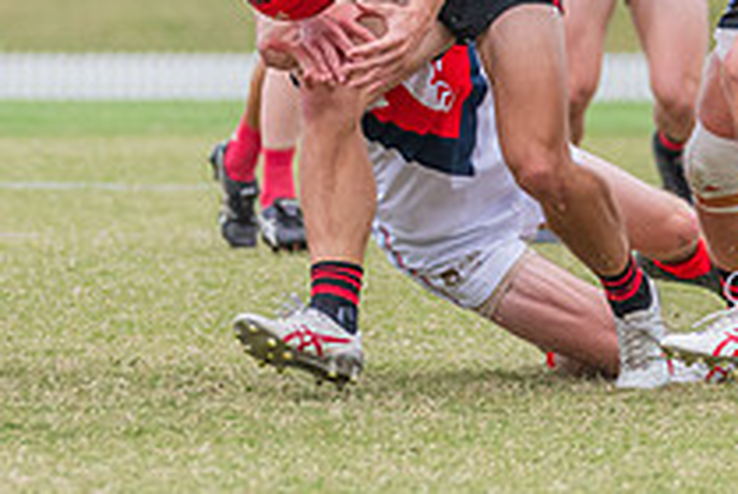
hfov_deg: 2.4
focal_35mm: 849
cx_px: 317
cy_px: -25
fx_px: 17429
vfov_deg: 1.6
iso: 800
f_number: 6.3
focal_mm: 240
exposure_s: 1/1250
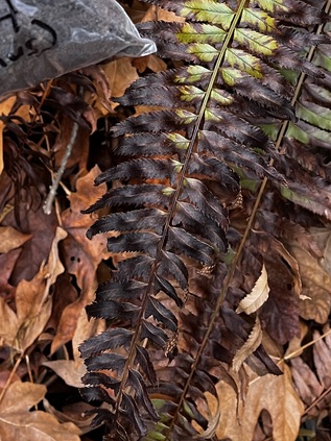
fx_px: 804
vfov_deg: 28.0
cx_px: 150
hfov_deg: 23.3
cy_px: -45
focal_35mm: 63
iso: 125
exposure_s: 1/90
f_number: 1.6
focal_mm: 5.1
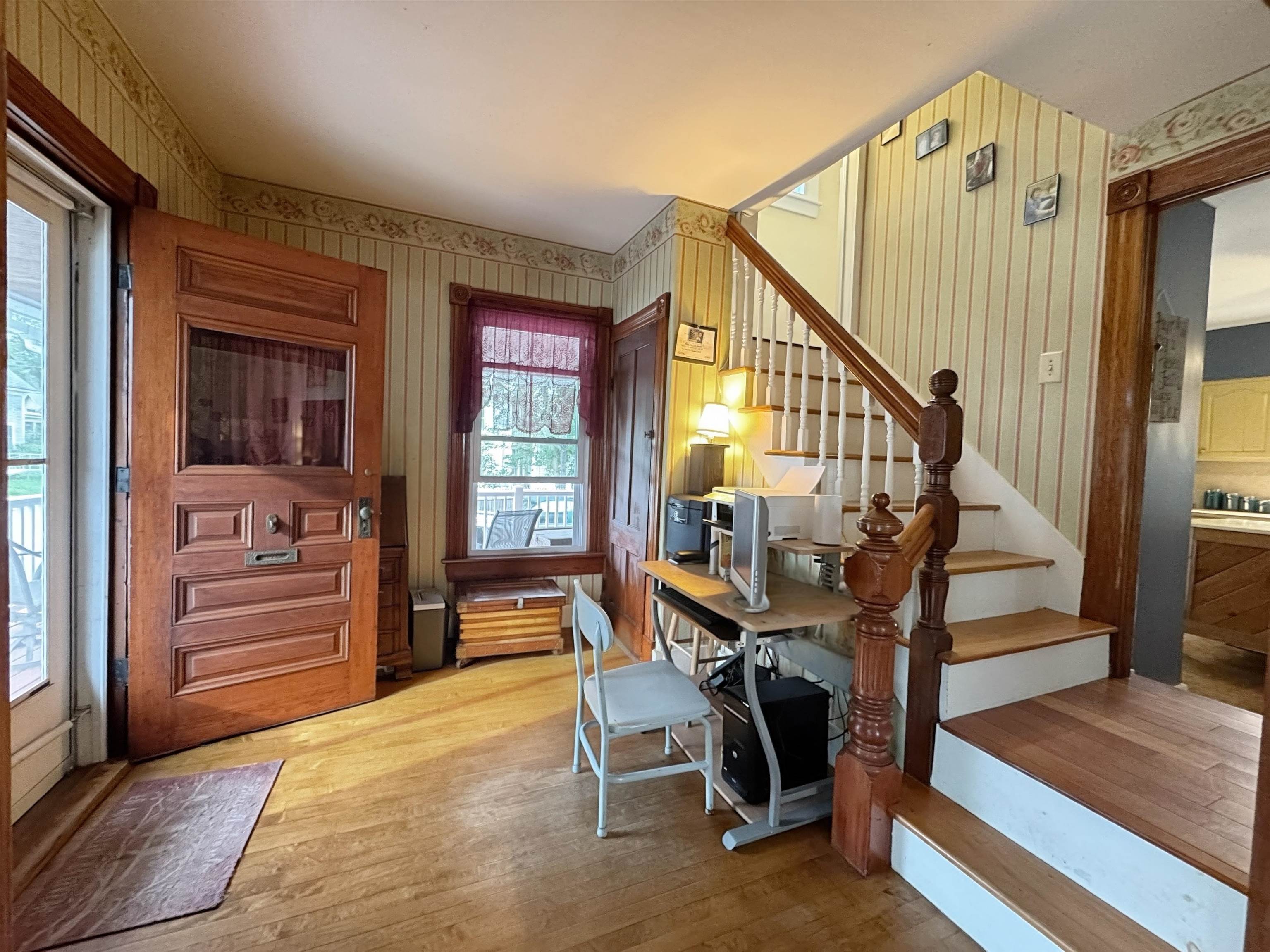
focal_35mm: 14
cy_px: 476
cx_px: 635
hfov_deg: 102.1
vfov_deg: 85.7
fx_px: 514
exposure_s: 1/60
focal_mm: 2.22
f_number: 2.2
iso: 500
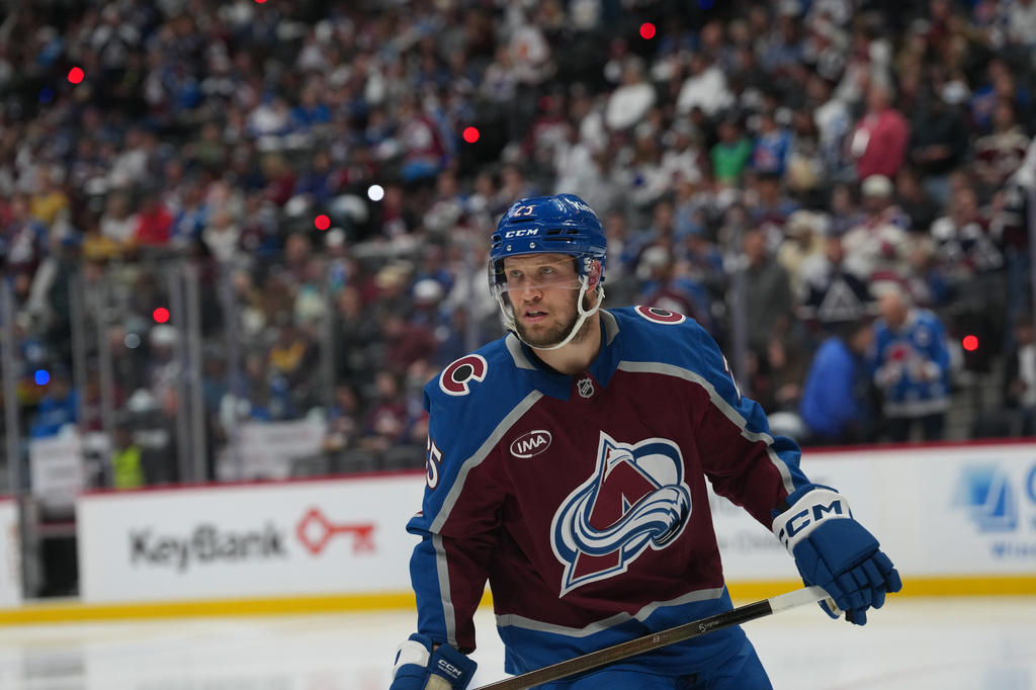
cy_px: 345
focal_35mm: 137
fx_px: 3941
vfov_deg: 10.0
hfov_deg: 15.0
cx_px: 518
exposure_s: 1/1600
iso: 2500
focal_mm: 137
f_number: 4
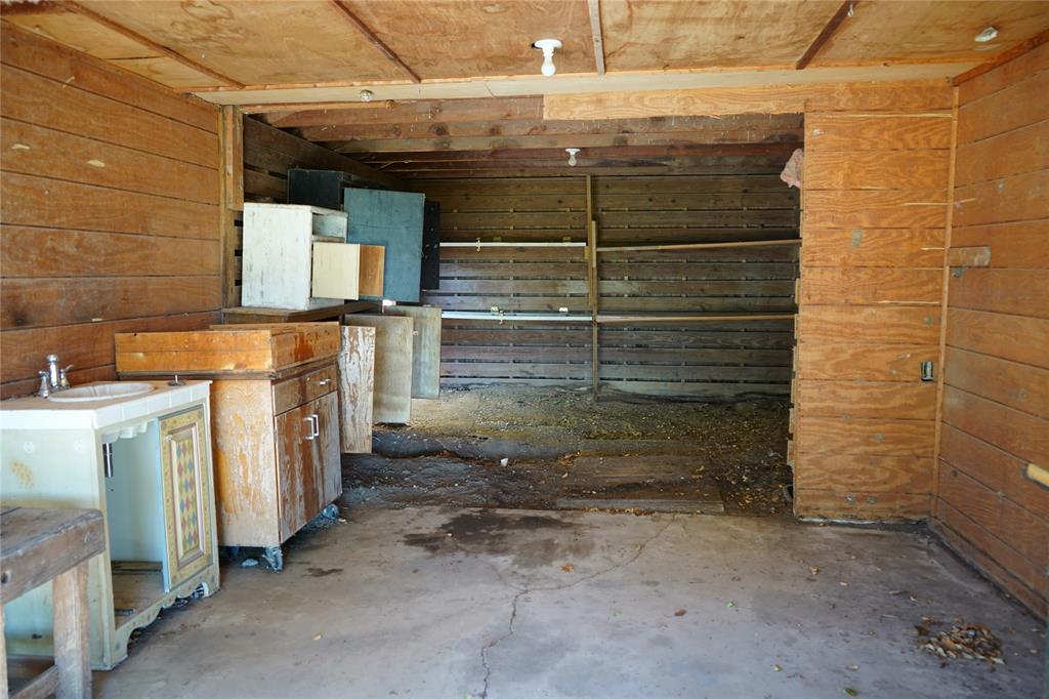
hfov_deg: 65.5
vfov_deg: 46.4
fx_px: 816
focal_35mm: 28
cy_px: 350
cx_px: 524
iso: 400
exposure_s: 1/30
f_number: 3.5
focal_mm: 28
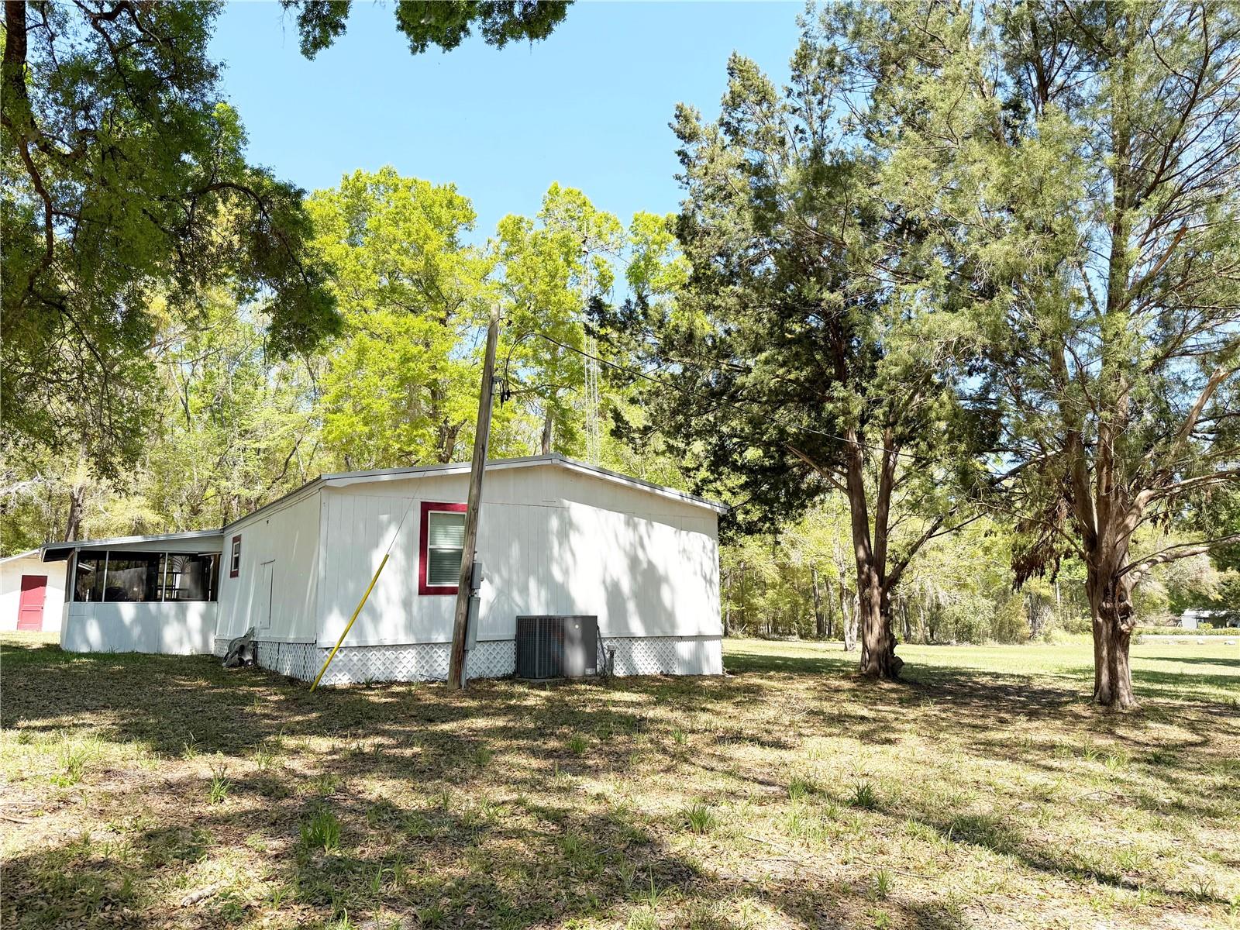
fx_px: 860
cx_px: 620
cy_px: 465
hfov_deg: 71.6
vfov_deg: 56.8
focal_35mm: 24
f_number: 1.78
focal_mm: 6.76
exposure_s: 1/2299
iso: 100
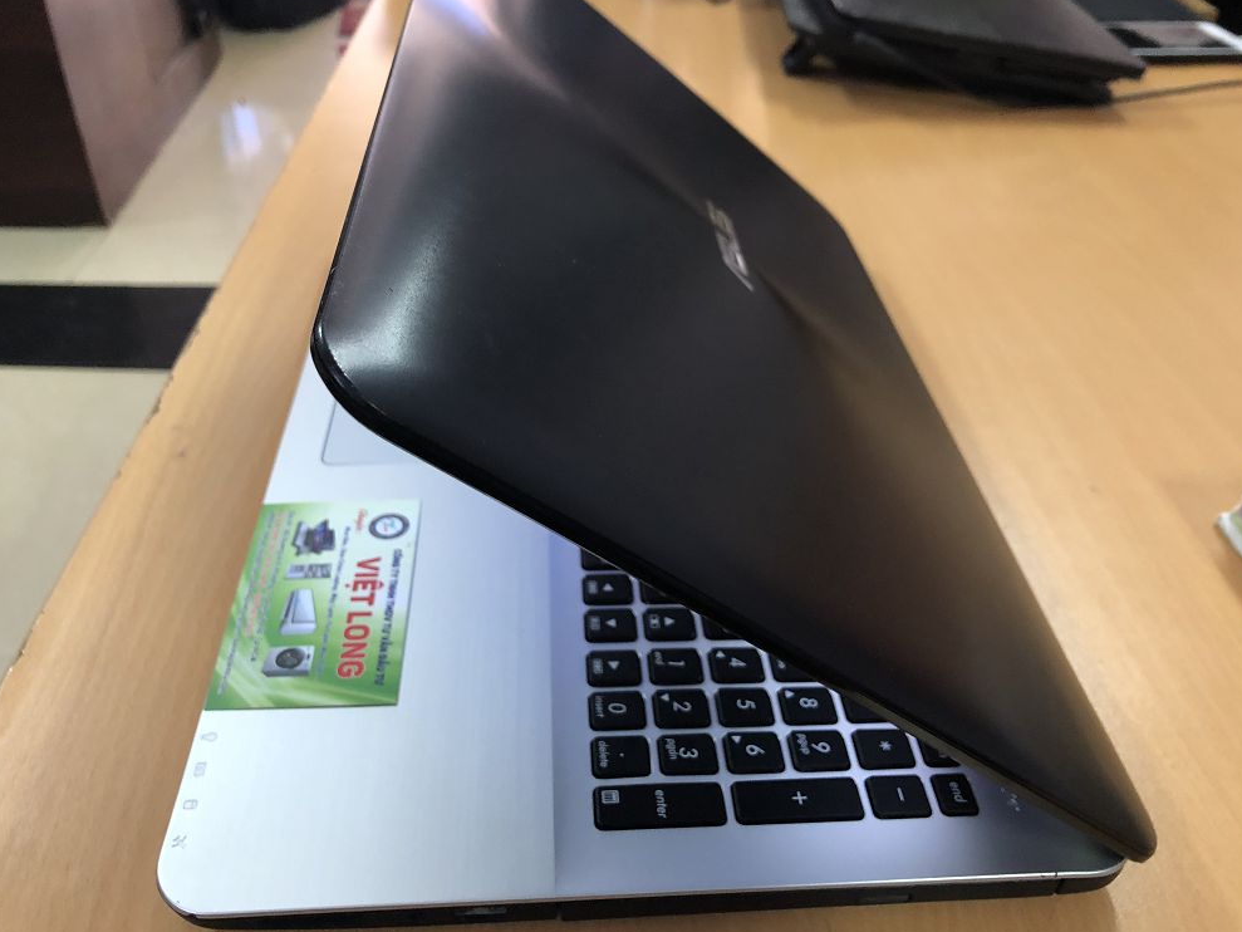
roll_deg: -2.5
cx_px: 635
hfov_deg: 61.6
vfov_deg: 48.2
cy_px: 457
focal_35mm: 29
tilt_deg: -38.7
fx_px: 1041
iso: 80
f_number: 1.8
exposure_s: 1/17
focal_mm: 3.99
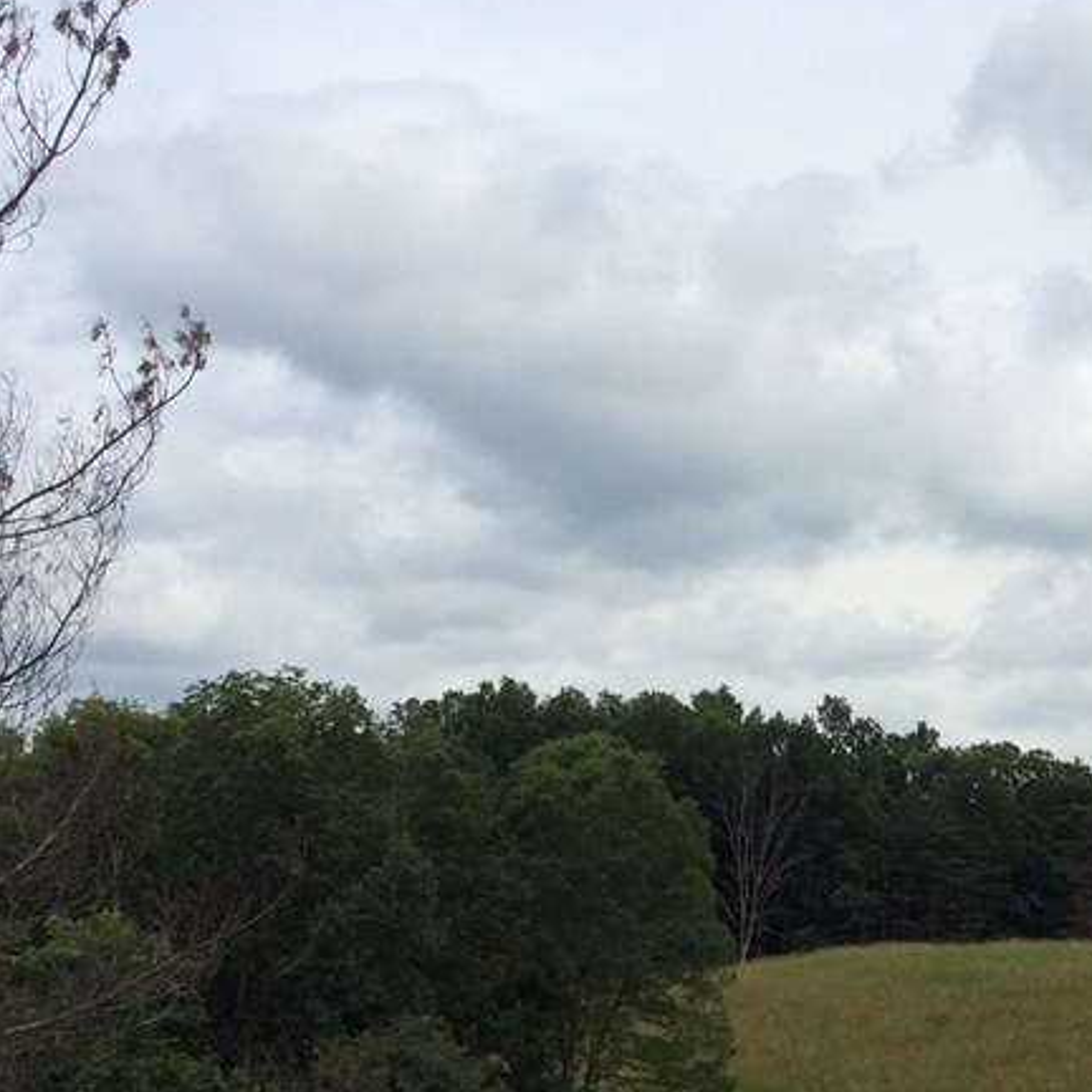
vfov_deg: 25.3
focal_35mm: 67
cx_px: 1211
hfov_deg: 24.0
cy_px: 854
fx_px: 2391
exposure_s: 1/2119
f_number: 2.4
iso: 32
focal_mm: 3.3
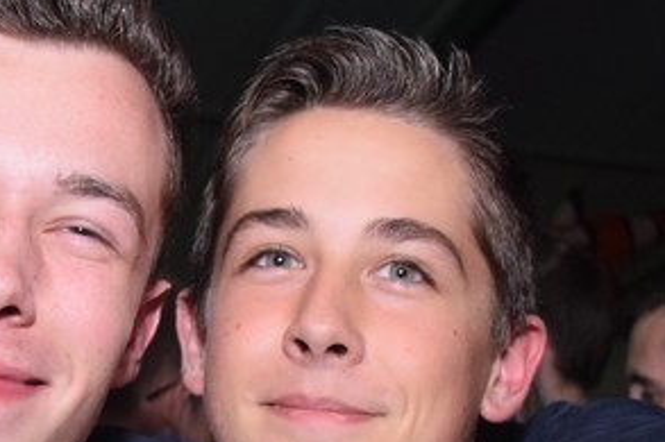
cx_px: 110
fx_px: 2105
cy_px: 528
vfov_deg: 11.8
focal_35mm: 114
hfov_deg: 17.8
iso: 1600
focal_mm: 22
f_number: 3.8
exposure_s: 1/40
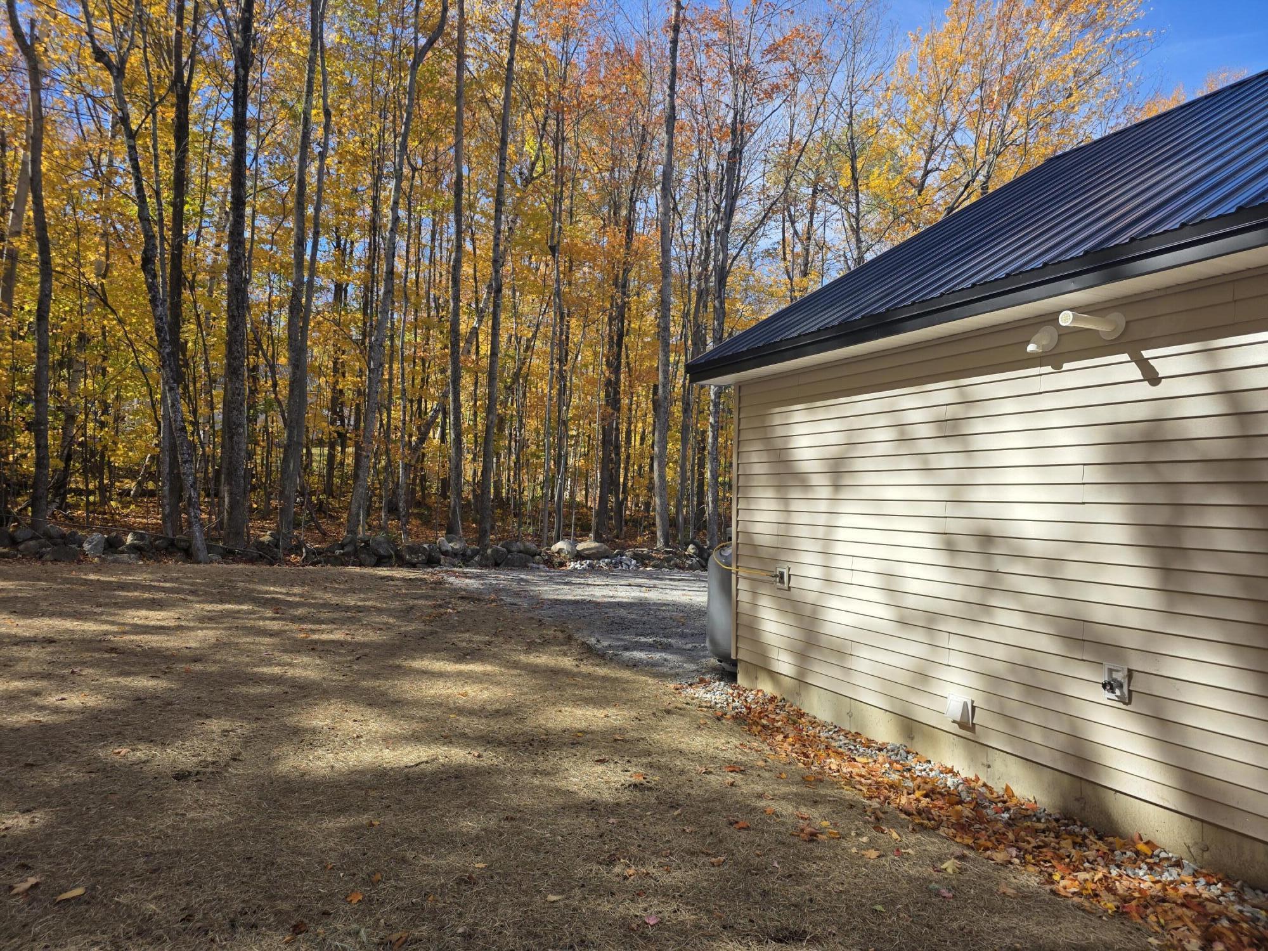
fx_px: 843
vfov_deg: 58.9
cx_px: 634
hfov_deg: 73.9
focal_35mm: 23
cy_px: 476
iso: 80
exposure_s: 1/3282
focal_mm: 6.3
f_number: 1.7
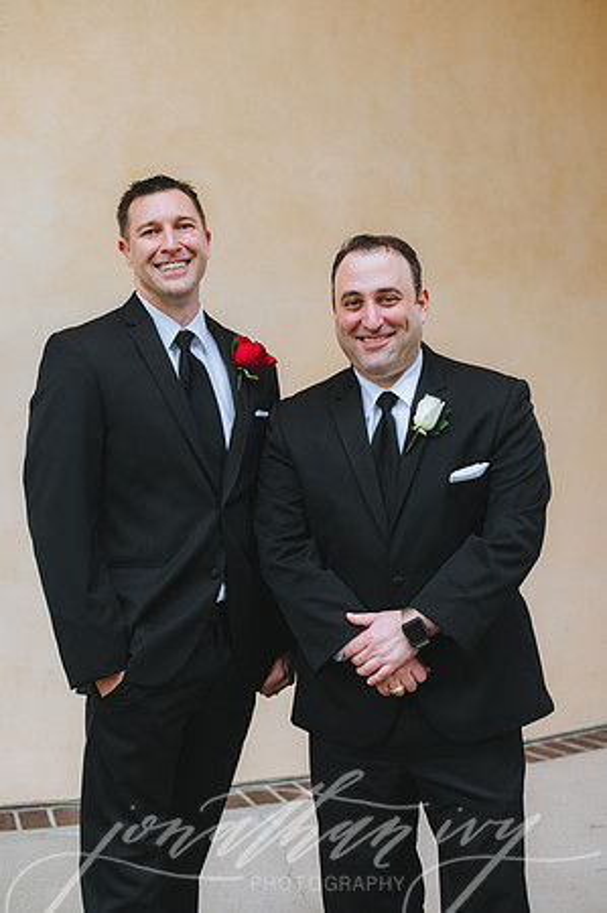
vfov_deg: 39.6
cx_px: 304
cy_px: 456
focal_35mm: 50
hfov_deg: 26.9
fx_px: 1267
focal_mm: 50
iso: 1000
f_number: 2.8
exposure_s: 1/160
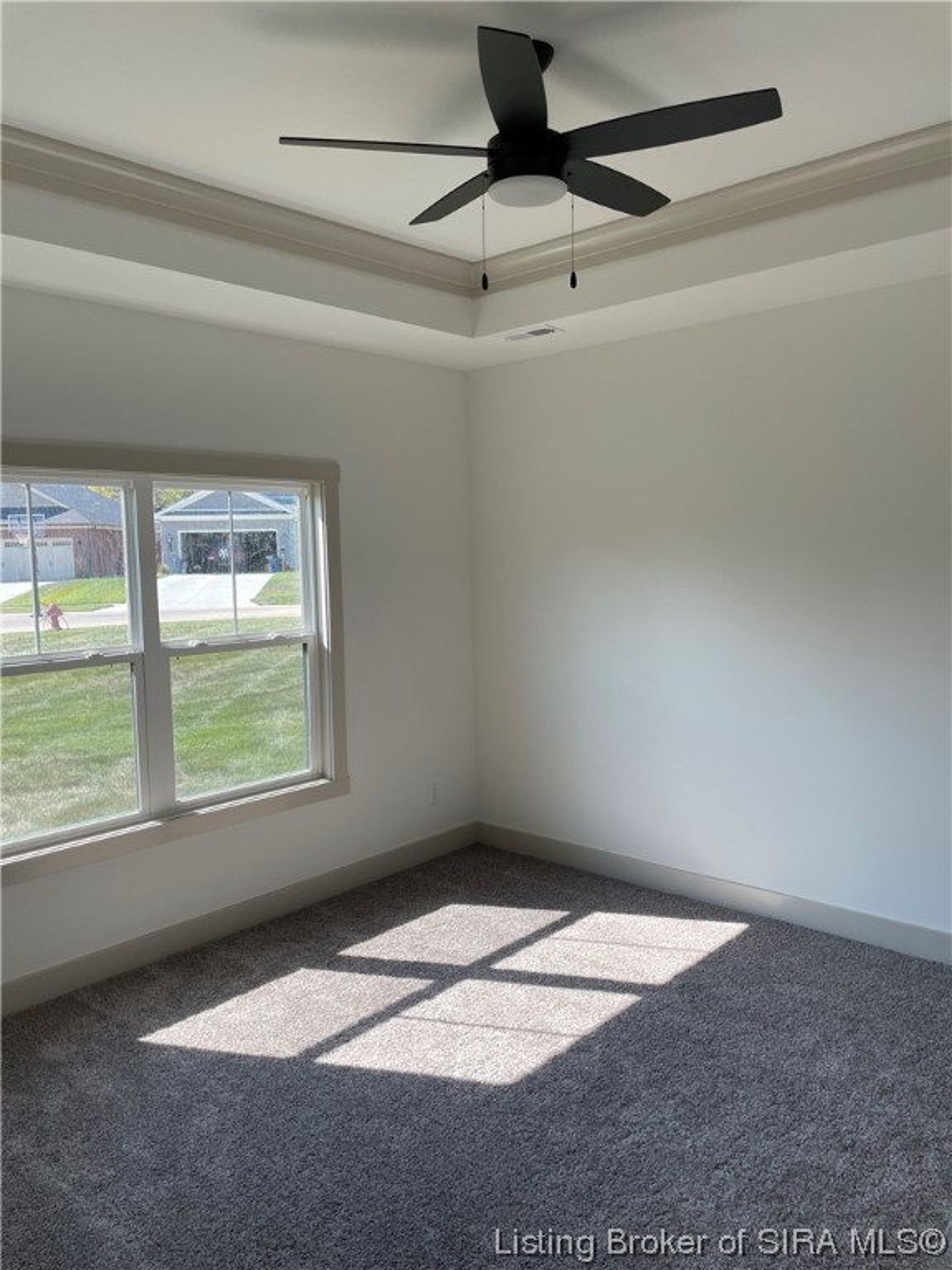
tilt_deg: -4.6
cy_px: 635
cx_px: 476
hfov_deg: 53.1
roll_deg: +1.6
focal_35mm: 26
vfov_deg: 67.3
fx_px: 953
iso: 32
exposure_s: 1/428
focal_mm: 4.2
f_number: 1.6
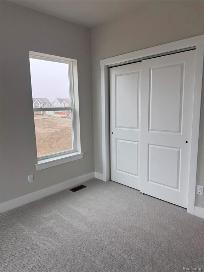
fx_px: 189
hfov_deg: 56.8
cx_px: 102
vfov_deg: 71.6
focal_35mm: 24
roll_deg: -0.7
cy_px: 136
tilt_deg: -4.4
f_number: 1.78
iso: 64
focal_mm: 6.76
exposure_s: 1/160
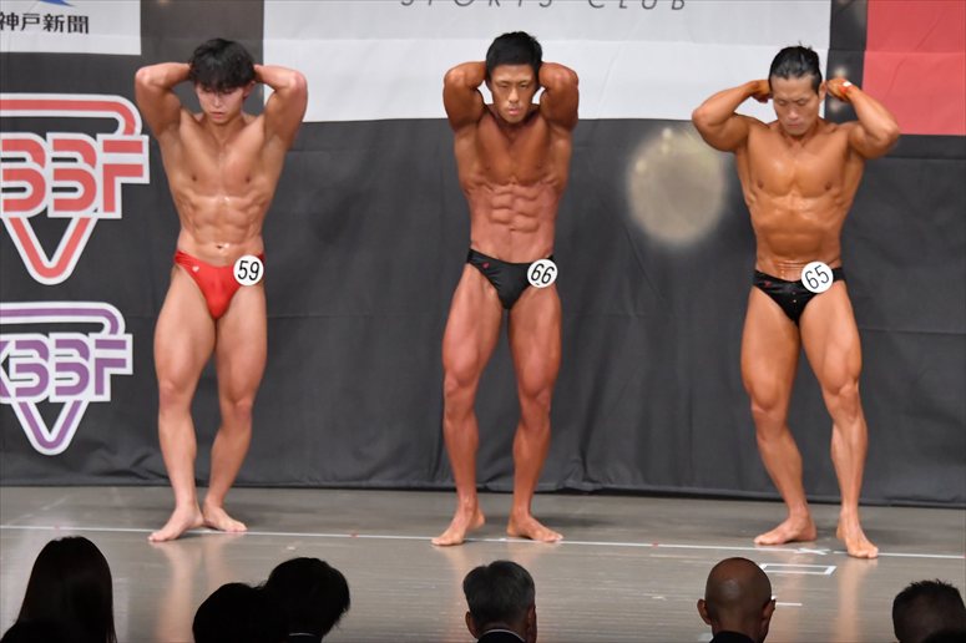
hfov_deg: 10.2
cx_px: 483
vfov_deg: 6.8
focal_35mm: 202
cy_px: 322
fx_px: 5418
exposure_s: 1/400
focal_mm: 135
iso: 6400
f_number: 5.6
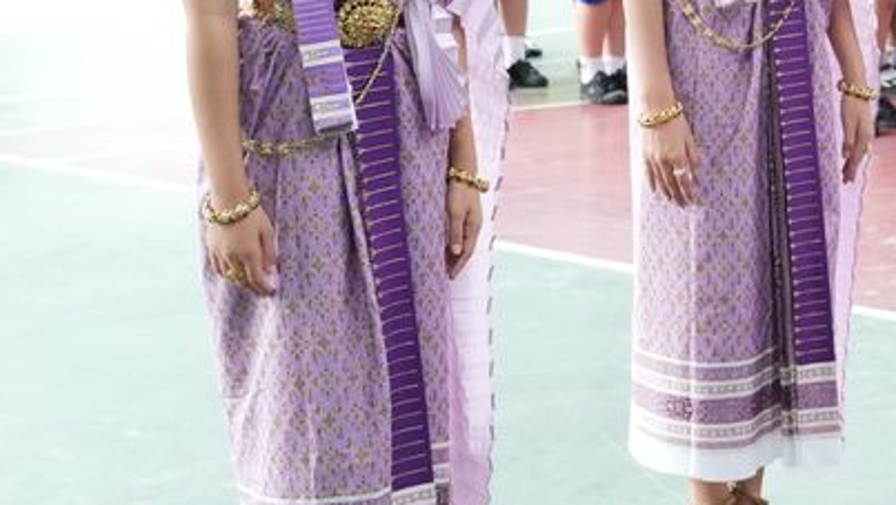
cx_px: 1117
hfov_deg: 17.7
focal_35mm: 114
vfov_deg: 10.6
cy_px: 13
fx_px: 2709
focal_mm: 26
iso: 2500
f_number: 4
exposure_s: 1/250
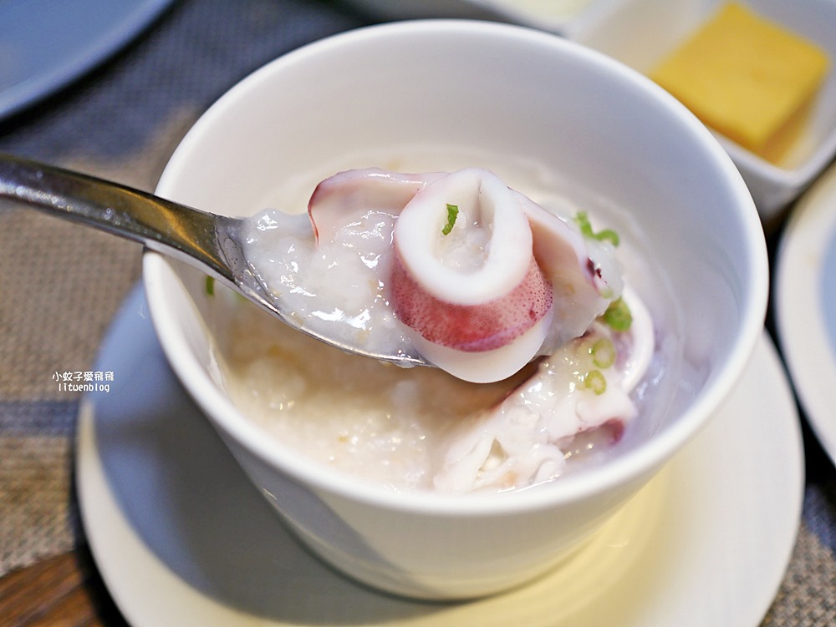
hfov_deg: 38.2
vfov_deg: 29.1
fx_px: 1208
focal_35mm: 50
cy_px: 314
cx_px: 418
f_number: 1.8
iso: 200
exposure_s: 1/125
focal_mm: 25
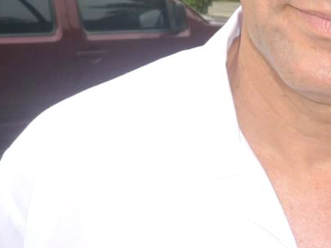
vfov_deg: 17.1
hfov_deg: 22.8
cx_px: 318
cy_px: -35
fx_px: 793
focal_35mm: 83
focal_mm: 5.5
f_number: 2.8
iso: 100
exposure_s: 1/500
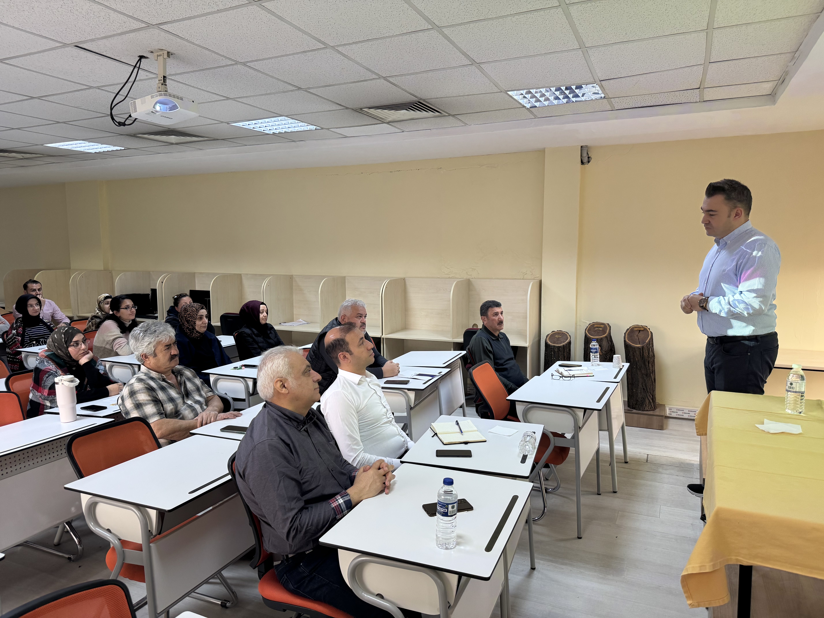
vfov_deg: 56.8
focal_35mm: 24
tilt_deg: -6.5
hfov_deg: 71.6
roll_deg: -0.3
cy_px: 309
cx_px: 412
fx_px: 571
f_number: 1.78
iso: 160
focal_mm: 6.76
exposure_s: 1/50
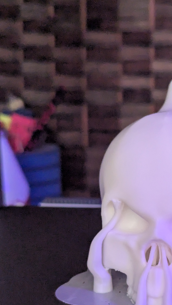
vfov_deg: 25.7
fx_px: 665
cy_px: 219
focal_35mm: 82
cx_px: 152
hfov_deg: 14.6
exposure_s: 1/45.2
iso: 2279
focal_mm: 6.81
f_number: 1.85
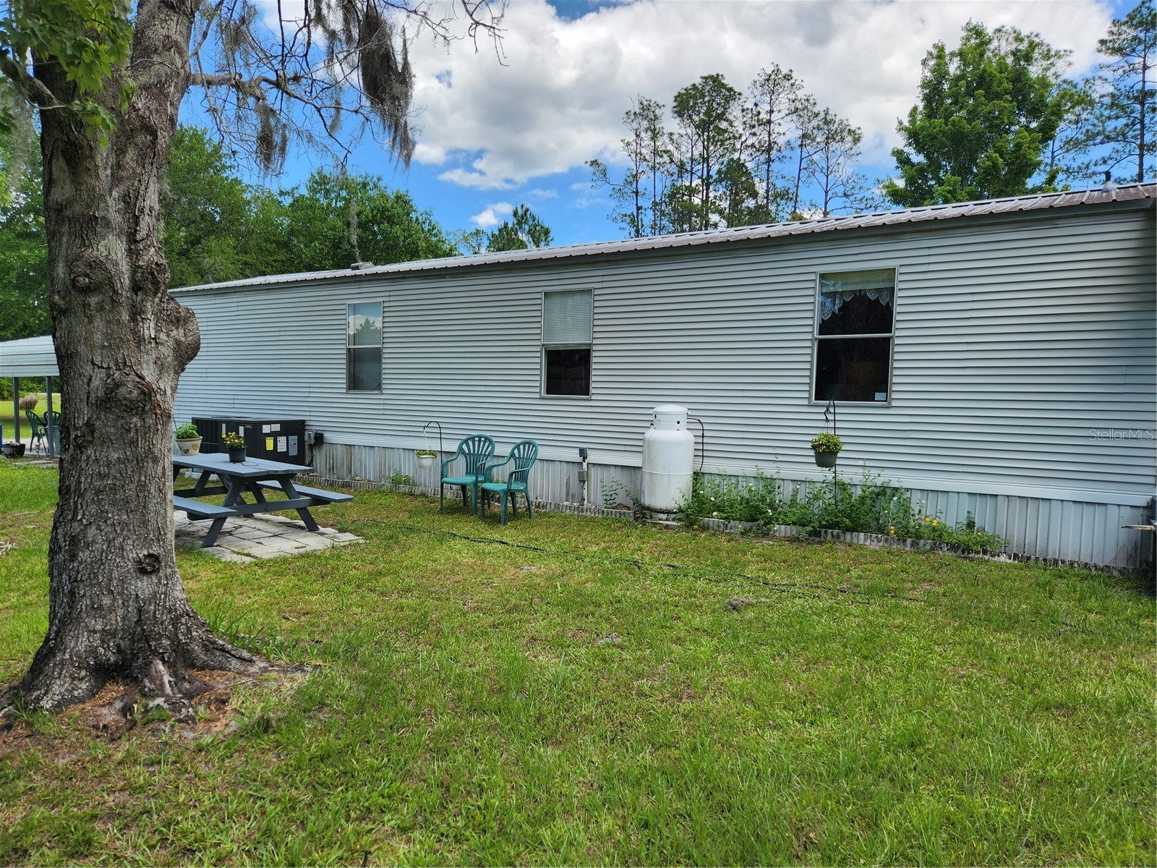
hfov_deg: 73.9
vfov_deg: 58.9
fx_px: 769
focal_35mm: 23
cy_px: 434
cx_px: 578
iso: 20
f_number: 1.8
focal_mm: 5.4
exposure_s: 1/873
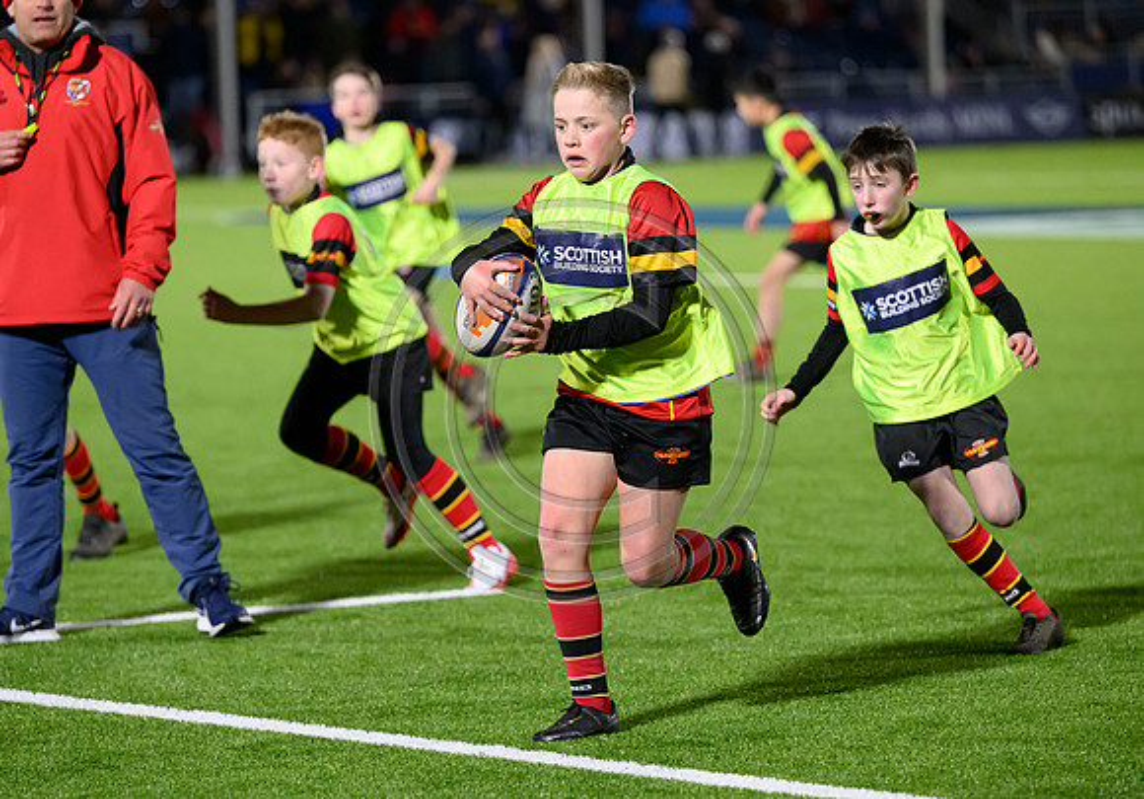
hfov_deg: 10.0
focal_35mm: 204
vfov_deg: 7.0
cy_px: 483
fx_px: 6570
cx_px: 588
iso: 6400
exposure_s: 1/1600
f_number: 3.2
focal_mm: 160
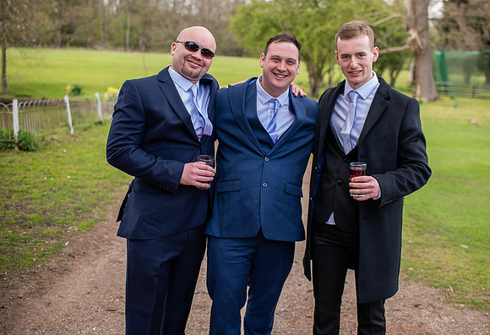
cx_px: 276
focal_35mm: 39
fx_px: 536
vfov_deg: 34.6
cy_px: 151
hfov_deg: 49.0
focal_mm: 35
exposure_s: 1/320
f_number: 2.2
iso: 100
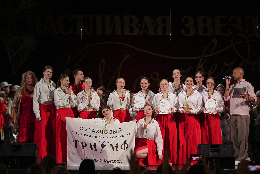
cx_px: 130
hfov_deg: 19.5
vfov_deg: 13.0
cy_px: 87
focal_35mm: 105
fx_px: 758
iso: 1600
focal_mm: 70
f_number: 2.8
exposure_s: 1/250
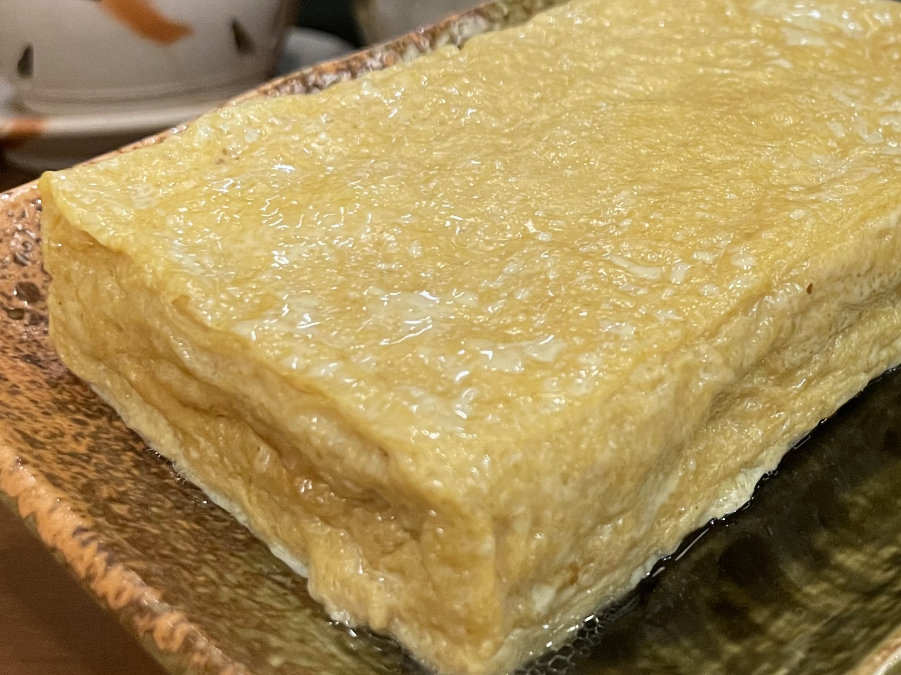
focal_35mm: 53
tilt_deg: -17.4
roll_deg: +0.1
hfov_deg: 34.8
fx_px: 1379
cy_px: 196
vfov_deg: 27.3
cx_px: 753
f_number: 1.6
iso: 400
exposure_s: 1/40
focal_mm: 4.2
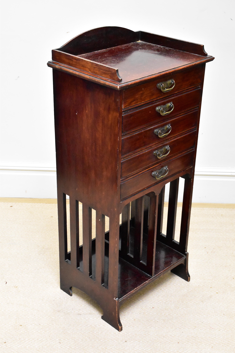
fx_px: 514
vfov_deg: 37.9
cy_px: 176
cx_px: 118
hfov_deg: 25.8
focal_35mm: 52
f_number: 9
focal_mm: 35
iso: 8000
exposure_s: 1/100
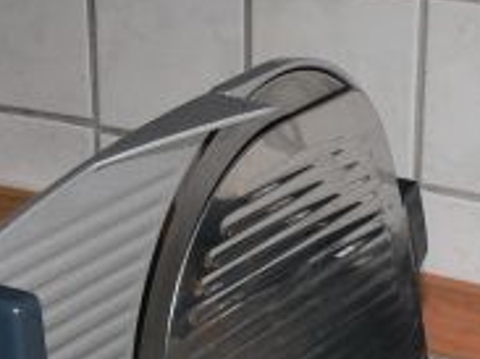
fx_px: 1746
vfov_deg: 11.1
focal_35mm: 126
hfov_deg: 15.5
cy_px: 616
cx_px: 76
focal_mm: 6
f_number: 2.8
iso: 100
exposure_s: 1/60
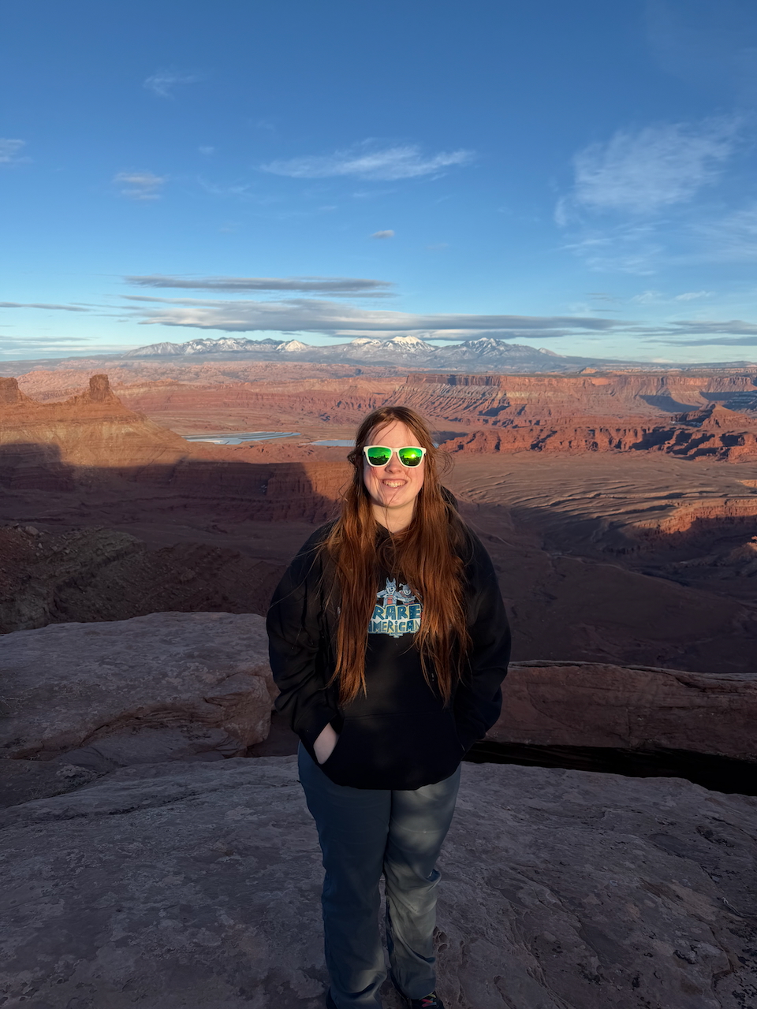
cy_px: 504
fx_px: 700
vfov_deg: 71.6
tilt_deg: -9.6
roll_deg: -1.1
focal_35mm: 24
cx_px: 378
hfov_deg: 56.8
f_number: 1.78
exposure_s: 1/2299
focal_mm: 6.76
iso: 80
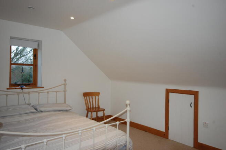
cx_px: 113
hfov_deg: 67.5
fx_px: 169
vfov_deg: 47.8
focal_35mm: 27
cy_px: 75
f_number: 5.6
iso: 400
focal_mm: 18
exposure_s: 1/60
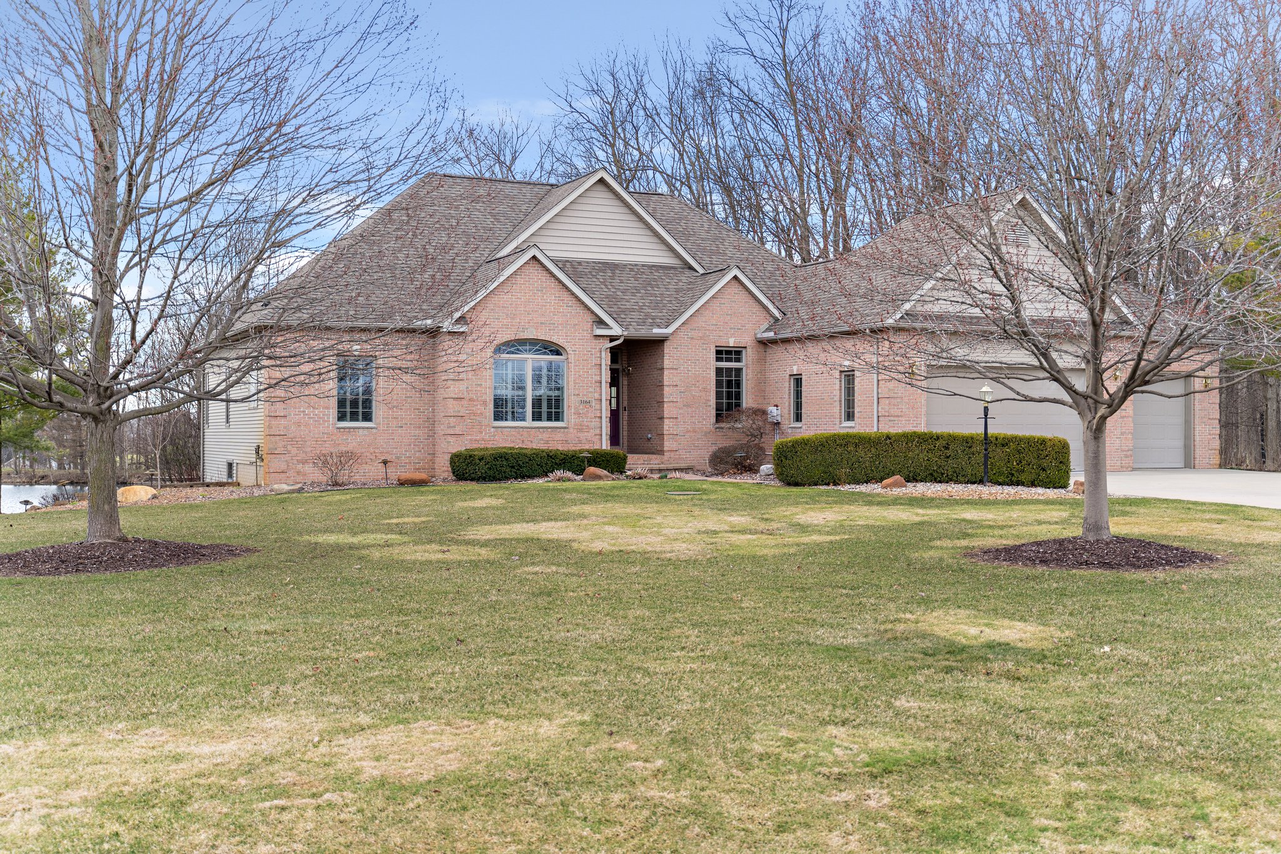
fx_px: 1316
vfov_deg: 35.9
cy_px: 427
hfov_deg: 51.9
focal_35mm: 37
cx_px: 640
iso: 400
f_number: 2.8
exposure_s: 1/1000
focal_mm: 37
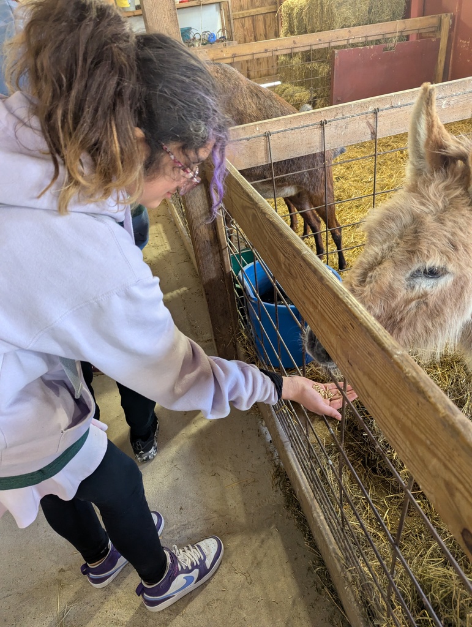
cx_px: 236
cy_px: 314
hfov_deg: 56.9
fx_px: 435
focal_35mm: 24
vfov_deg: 71.5
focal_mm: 6.81
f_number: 1.85
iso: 694
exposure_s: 1/120
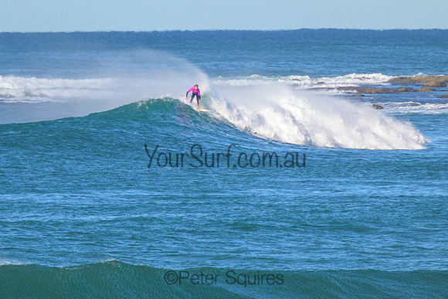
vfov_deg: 1.3
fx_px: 13654
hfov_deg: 1.9
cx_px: 183
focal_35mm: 1097
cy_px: 94
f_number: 11
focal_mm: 800
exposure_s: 1/2000
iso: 1000
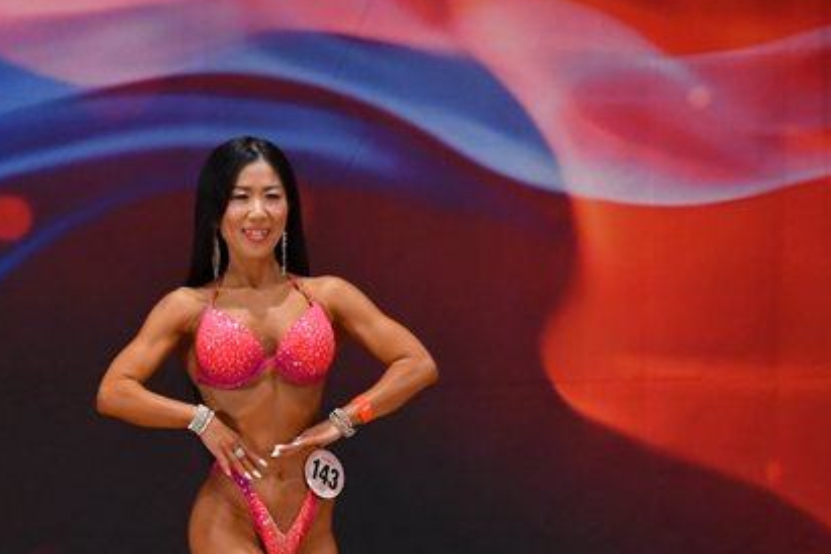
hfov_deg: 4.0
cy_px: 493
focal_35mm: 509
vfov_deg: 2.7
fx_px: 11748
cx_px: 126
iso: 3200
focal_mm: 180
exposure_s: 1/400
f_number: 5.6
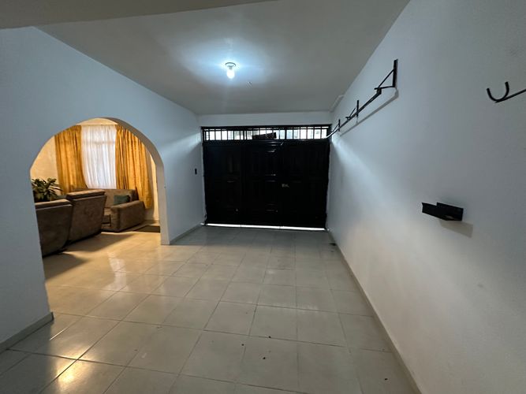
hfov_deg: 102.1
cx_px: 263
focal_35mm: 14
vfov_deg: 85.7
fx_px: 213
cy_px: 197
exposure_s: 1/60
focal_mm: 2.22
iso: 640
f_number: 2.2
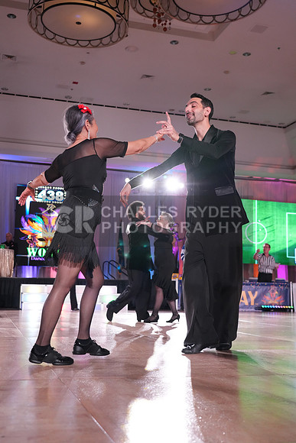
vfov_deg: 48.4
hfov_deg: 33.4
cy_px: 222
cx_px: 148
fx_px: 493
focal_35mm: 40
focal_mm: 40
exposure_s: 1/500
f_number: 4
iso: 3200
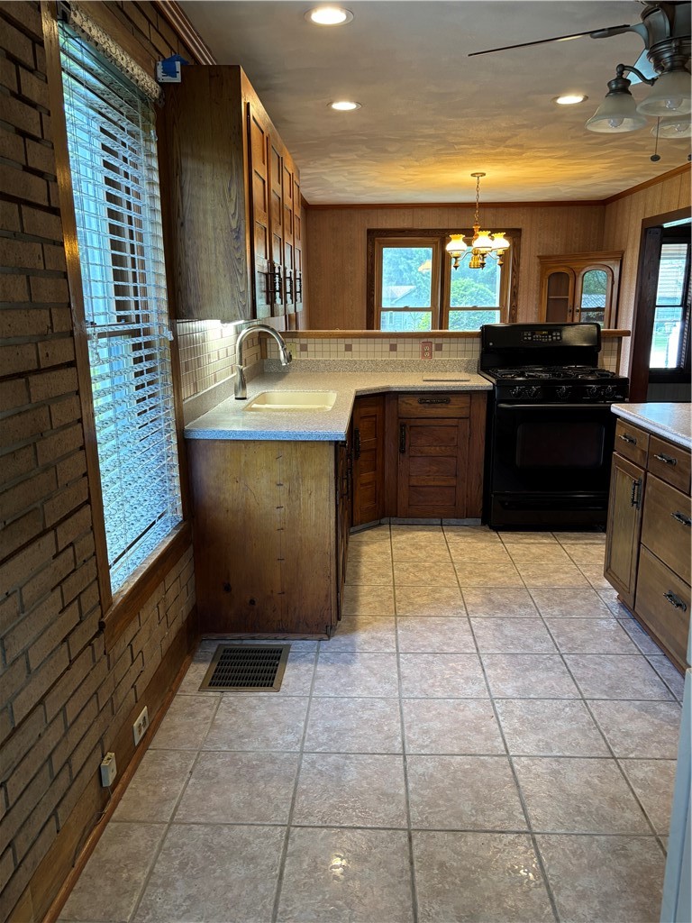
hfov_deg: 53.1
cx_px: 346
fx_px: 693
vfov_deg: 67.3
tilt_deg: -11.7
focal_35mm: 26
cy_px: 462
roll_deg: +0.4
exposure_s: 1/60
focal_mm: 5.96
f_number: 1.6
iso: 160
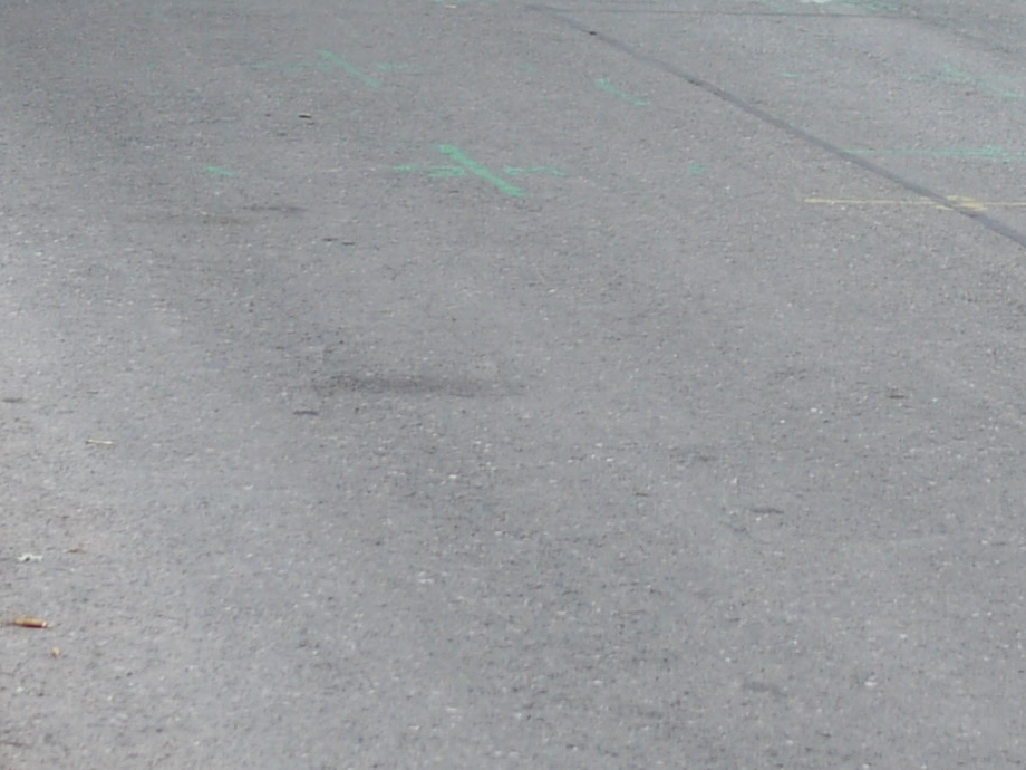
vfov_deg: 8.4
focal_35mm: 174
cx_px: 894
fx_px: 5157
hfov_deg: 11.3
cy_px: -220
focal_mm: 20
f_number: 2
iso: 100
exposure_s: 1/800
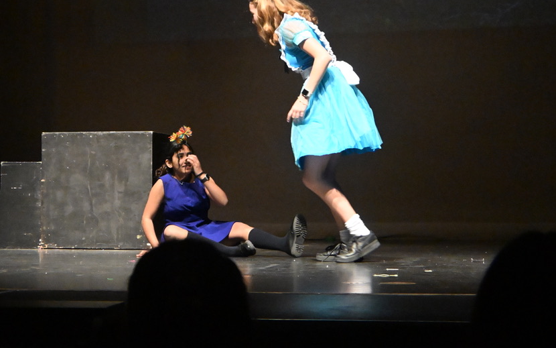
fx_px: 1515
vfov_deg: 13.1
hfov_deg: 20.7
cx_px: 203
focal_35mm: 100
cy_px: 134
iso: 12800
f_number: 6.3
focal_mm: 50
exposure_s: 1/160
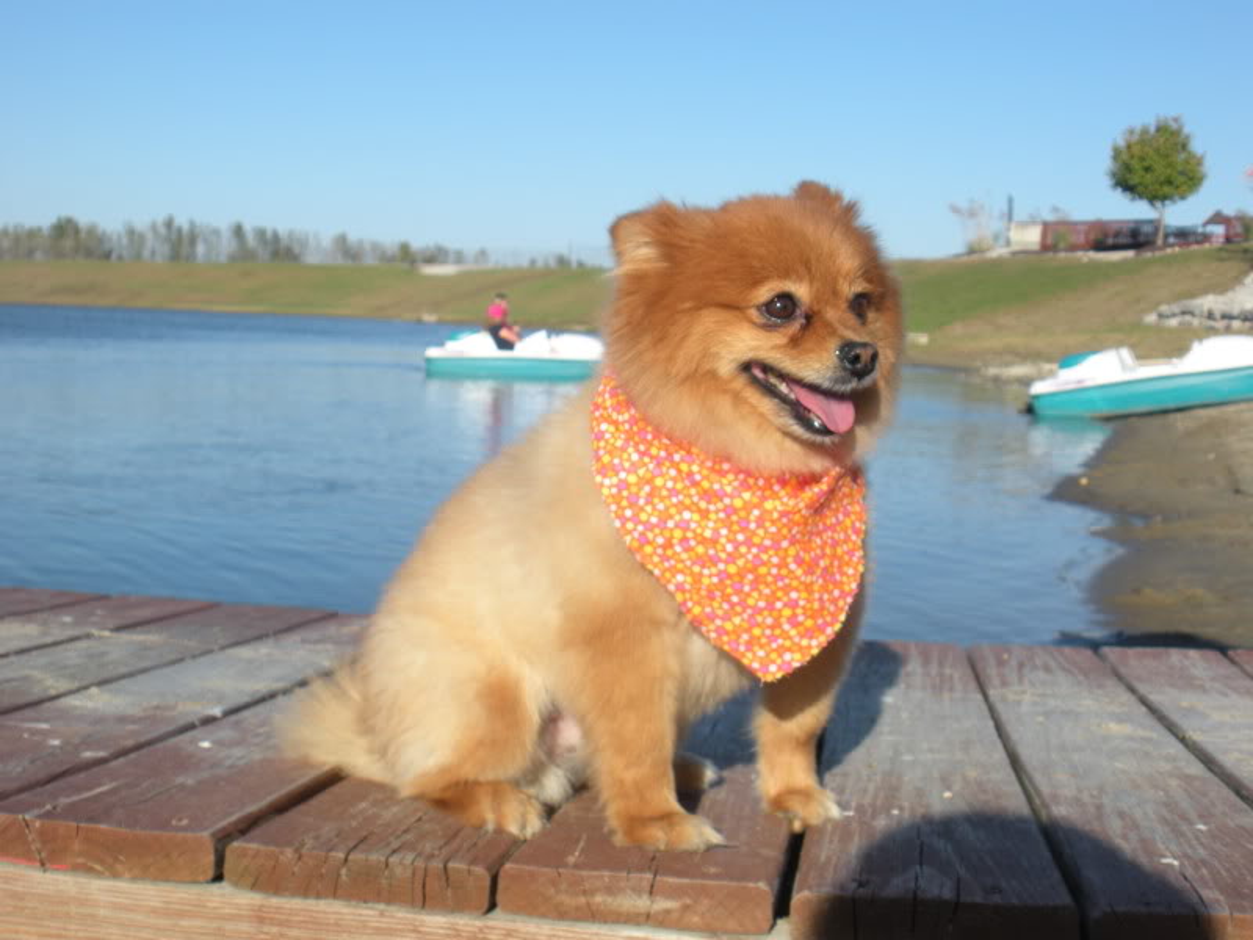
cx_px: 626
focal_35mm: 52
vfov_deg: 28.0
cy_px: 470
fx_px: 1882
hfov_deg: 36.8
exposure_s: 1/420
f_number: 4.4
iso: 64
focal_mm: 9.1
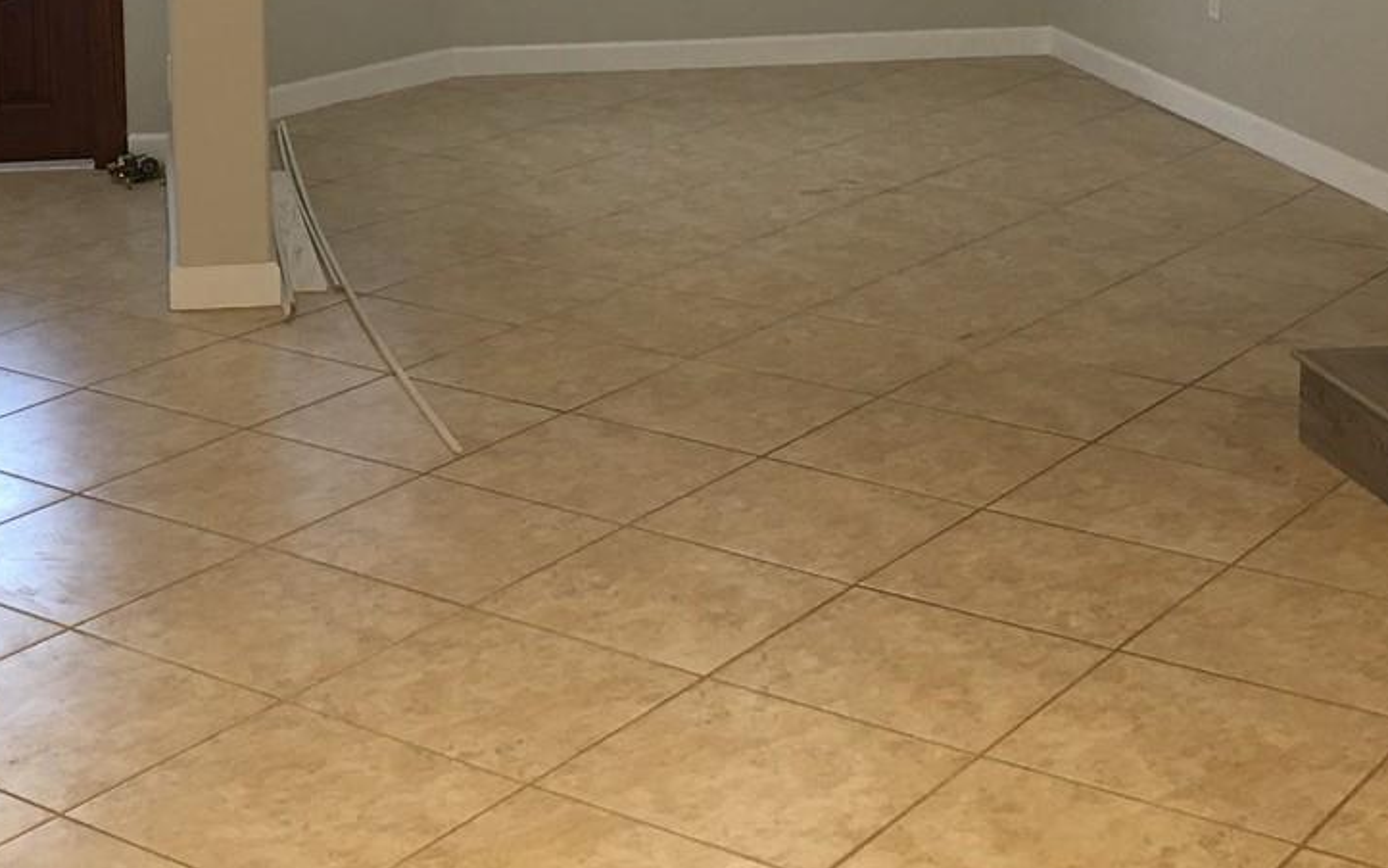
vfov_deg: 18.6
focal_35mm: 68
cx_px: 434
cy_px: -8
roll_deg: +1.2
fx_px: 2572
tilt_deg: -7.4
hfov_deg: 29.9
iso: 32
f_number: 2.2
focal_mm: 4.15
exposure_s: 1/15
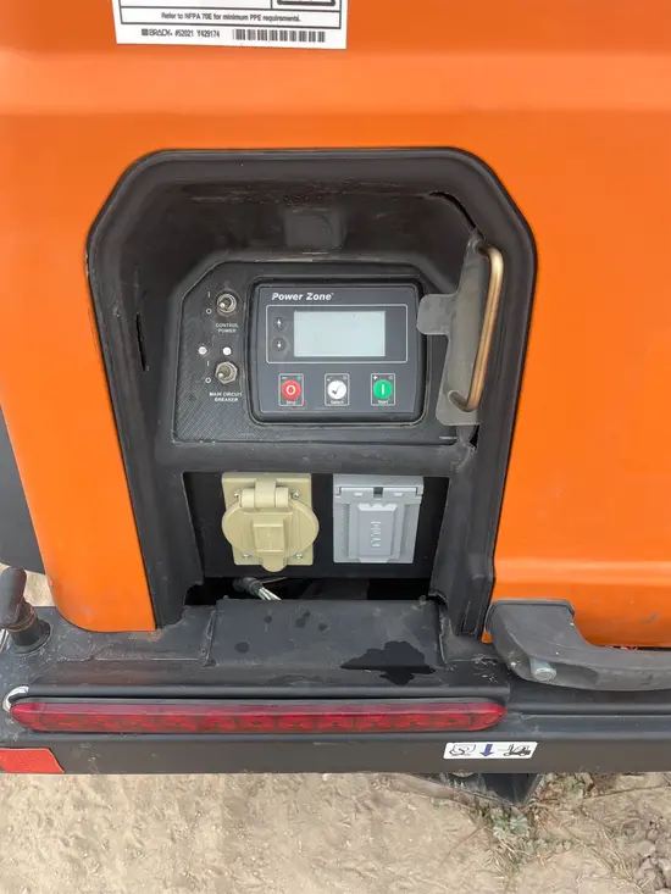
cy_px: 447
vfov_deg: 67.3
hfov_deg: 53.1
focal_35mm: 26
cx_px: 336
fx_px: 672
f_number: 1.6
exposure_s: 1/333
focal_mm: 5.1
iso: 50
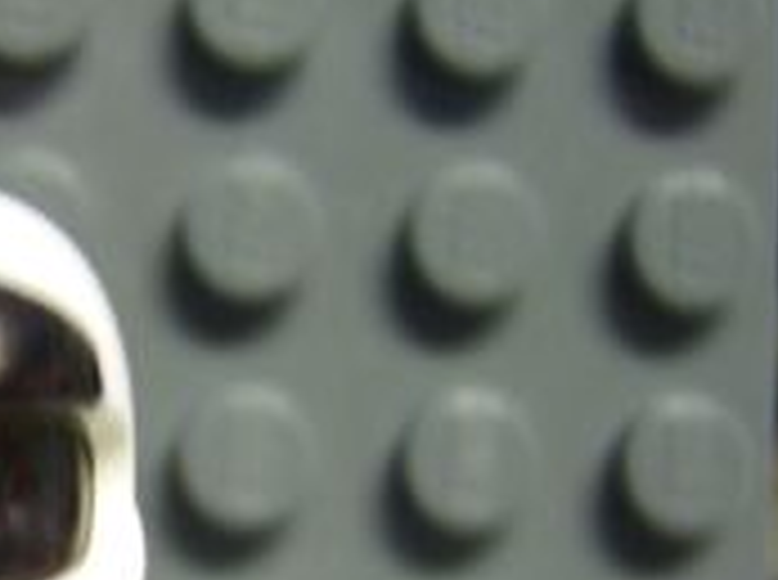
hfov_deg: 26.5
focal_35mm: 69
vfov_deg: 20.8
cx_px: -27
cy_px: 531
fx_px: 1548
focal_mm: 8.13
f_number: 2.7
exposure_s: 1/4
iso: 71
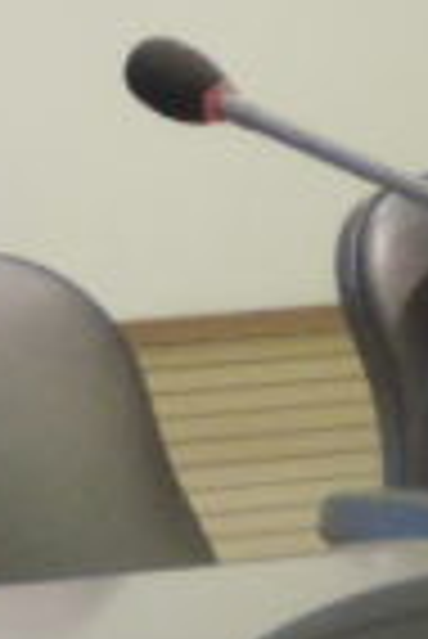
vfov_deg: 3.2
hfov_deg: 2.1
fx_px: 11331
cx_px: 1883
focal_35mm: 637
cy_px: -378
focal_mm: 15.1
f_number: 4
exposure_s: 1/20
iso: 800
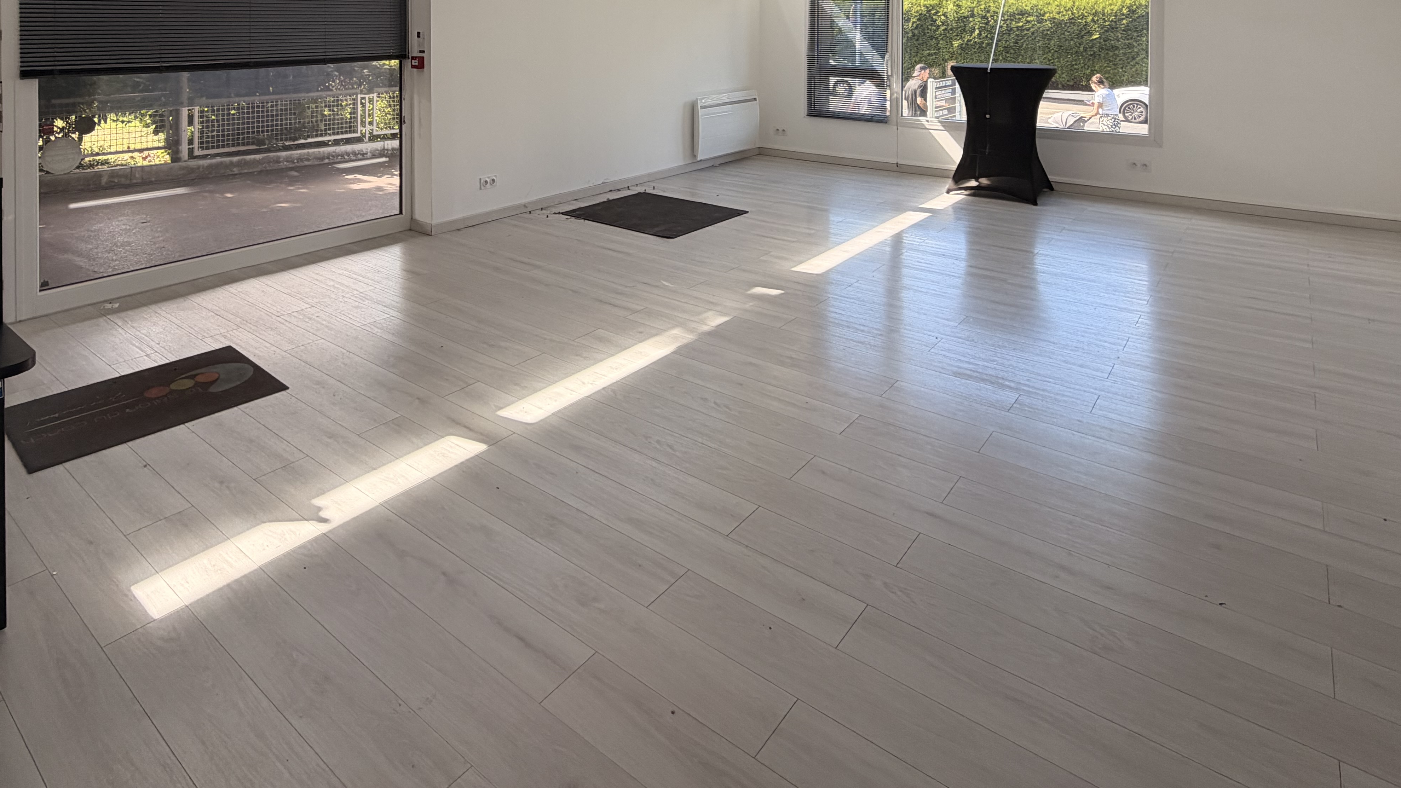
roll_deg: +0.0
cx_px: 588
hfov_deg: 80.6
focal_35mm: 22
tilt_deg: +0.7
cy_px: 32
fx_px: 817
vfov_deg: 45.0
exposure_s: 1/150
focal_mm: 2.22
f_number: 2.2
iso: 50
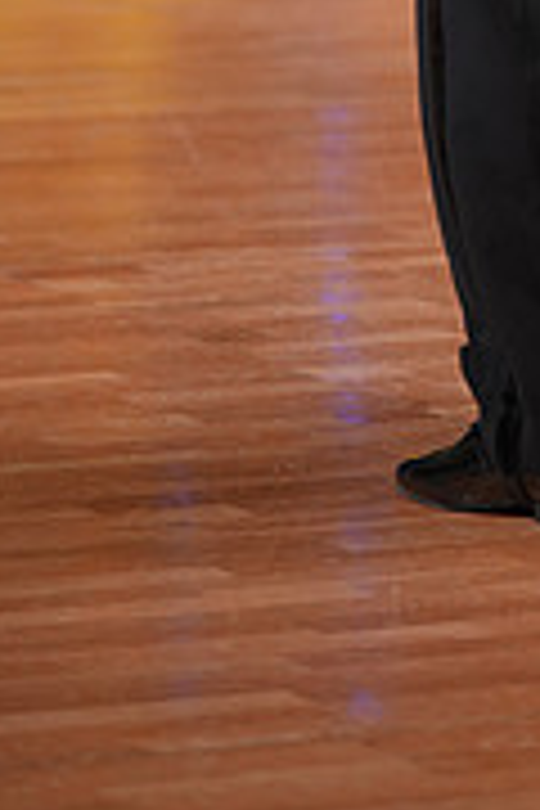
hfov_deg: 4.3
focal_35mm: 319
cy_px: -428
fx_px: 7177
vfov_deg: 6.4
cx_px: 821
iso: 500
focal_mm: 99
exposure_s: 1/320
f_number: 2.8
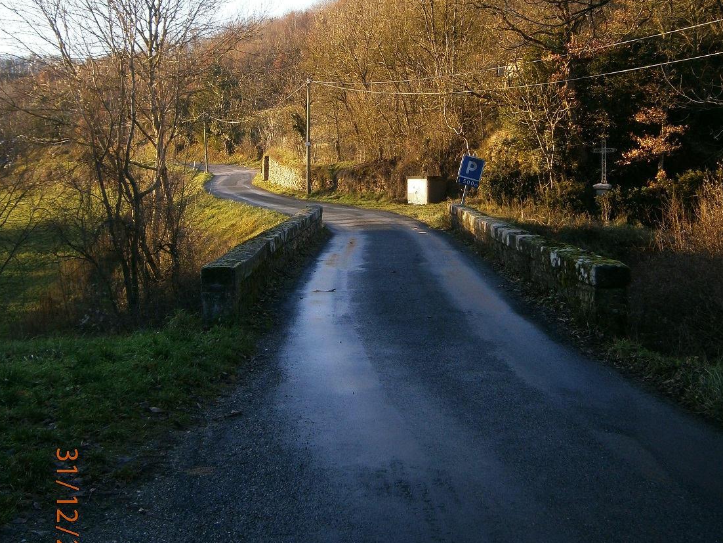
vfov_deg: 29.4
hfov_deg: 38.9
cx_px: 359
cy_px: 165
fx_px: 1024
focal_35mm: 49
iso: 80
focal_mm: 6.4
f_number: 3.1
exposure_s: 1/125
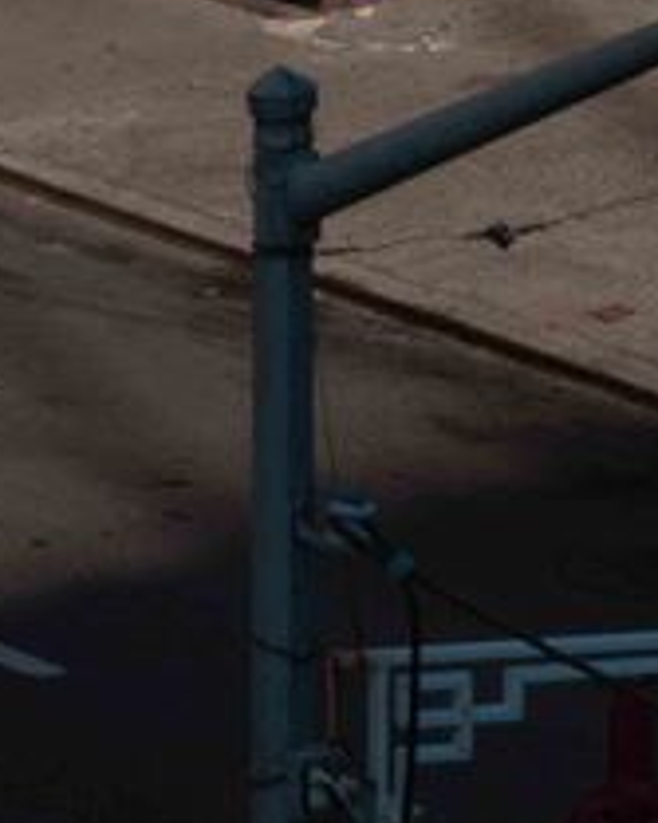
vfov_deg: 3.2
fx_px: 14755
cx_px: -500
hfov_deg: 2.5
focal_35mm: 606
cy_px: -728
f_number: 7.1
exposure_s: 1/2500
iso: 400
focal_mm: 75
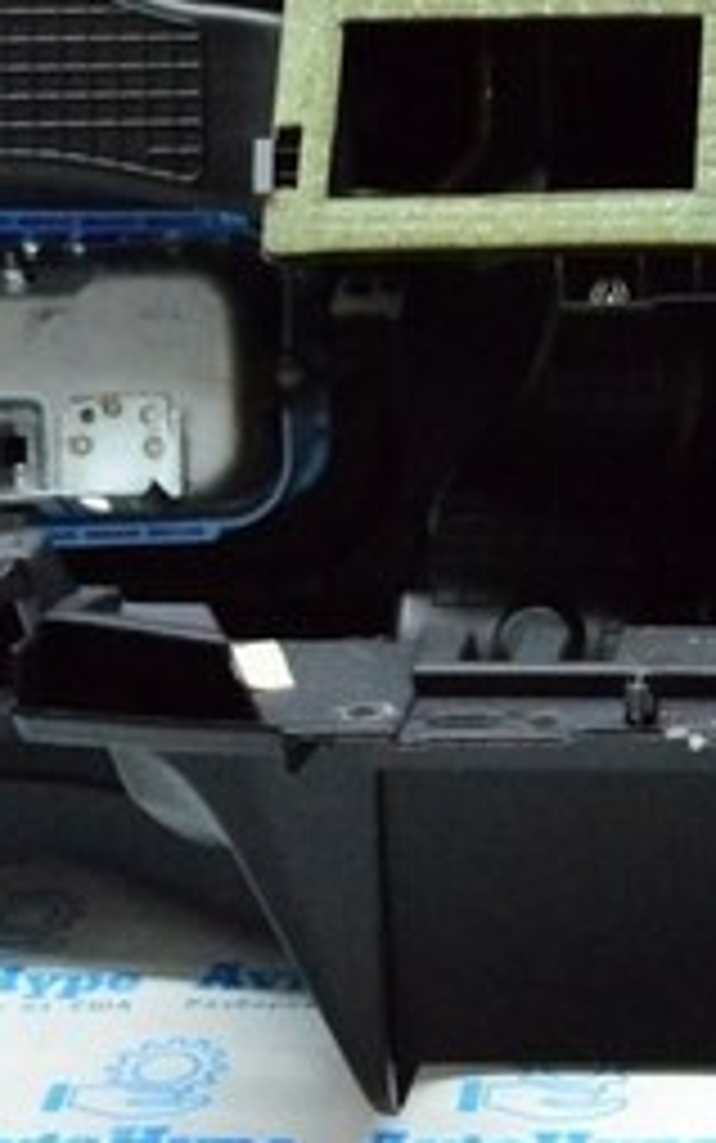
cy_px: 124
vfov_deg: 18.5
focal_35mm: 111
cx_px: 739
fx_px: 3462
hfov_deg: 11.7
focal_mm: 18
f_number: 6.3
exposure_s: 1/200
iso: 6400
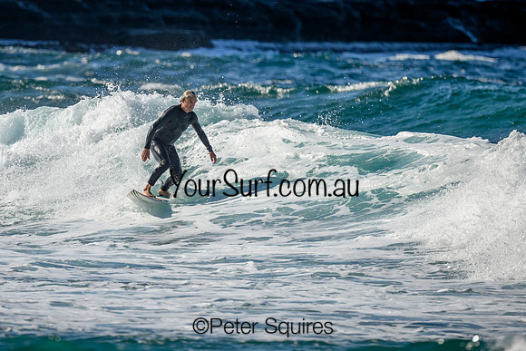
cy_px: 178
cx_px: 214
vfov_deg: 1.3
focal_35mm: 1097
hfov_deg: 1.9
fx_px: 16036
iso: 250
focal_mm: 800
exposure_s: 1/2000
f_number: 6.3
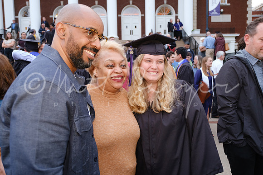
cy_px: 88
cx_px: 132
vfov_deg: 46.4
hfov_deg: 65.5
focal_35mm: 28
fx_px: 205
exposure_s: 1/75
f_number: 2.8
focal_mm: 18.7
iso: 1600
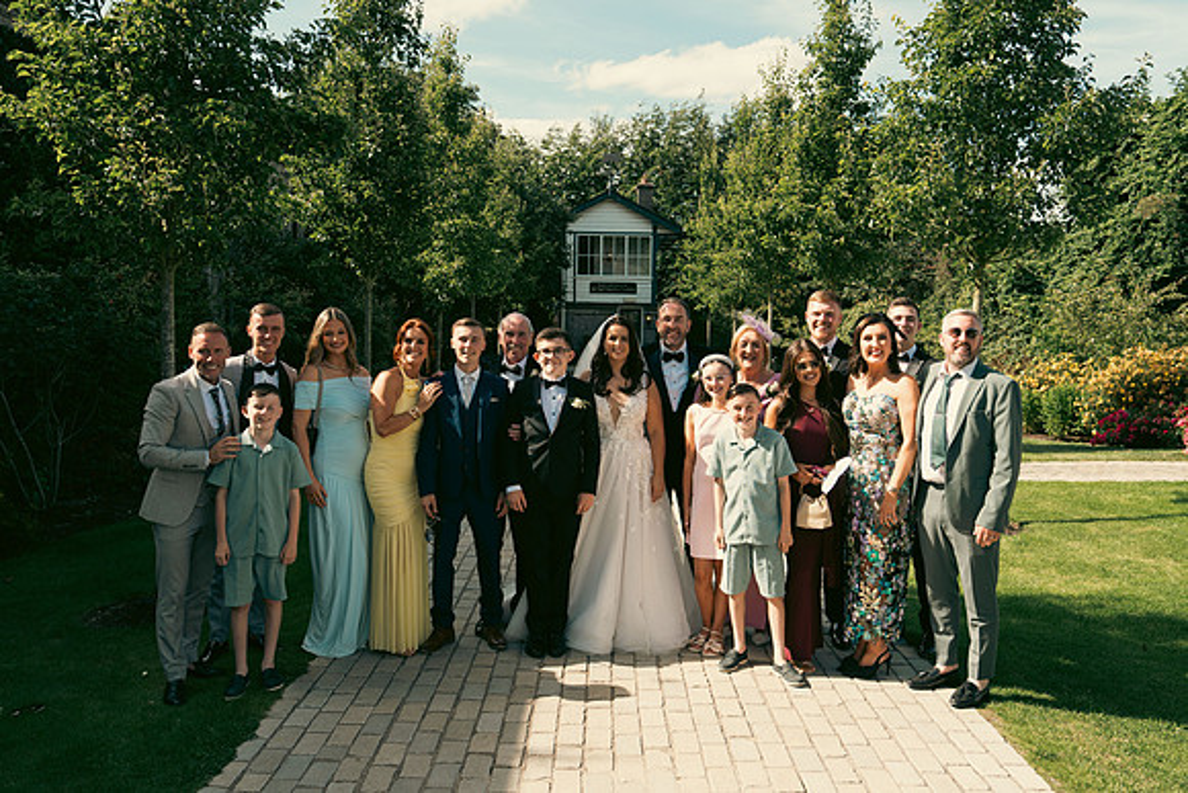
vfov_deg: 42.3
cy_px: 396
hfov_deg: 60.3
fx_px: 1023
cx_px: 594
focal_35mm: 31
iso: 200
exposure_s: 1/500
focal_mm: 31
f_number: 5.6
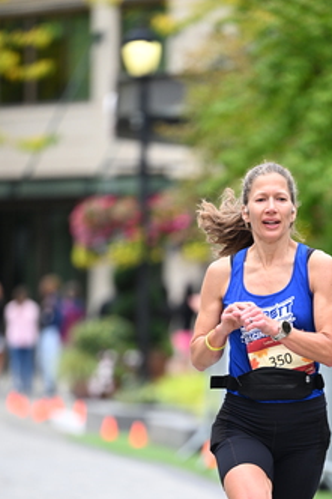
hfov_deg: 4.4
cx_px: 252
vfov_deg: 6.5
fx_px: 4362
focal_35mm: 315
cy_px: 350
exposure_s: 1/1600
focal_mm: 190
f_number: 2.8
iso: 800
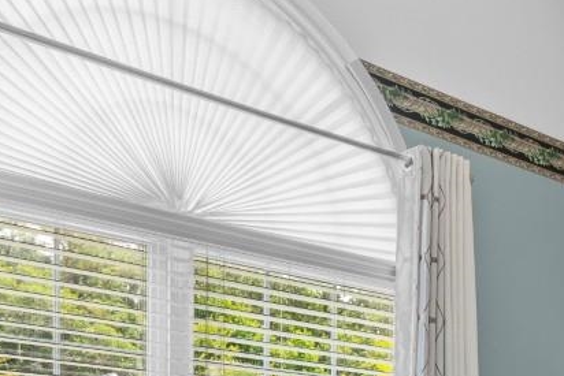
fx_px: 925
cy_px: 522
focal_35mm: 59
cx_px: 574
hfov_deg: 31.2
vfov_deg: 20.5
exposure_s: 1/15
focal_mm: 10
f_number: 4.5
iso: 100
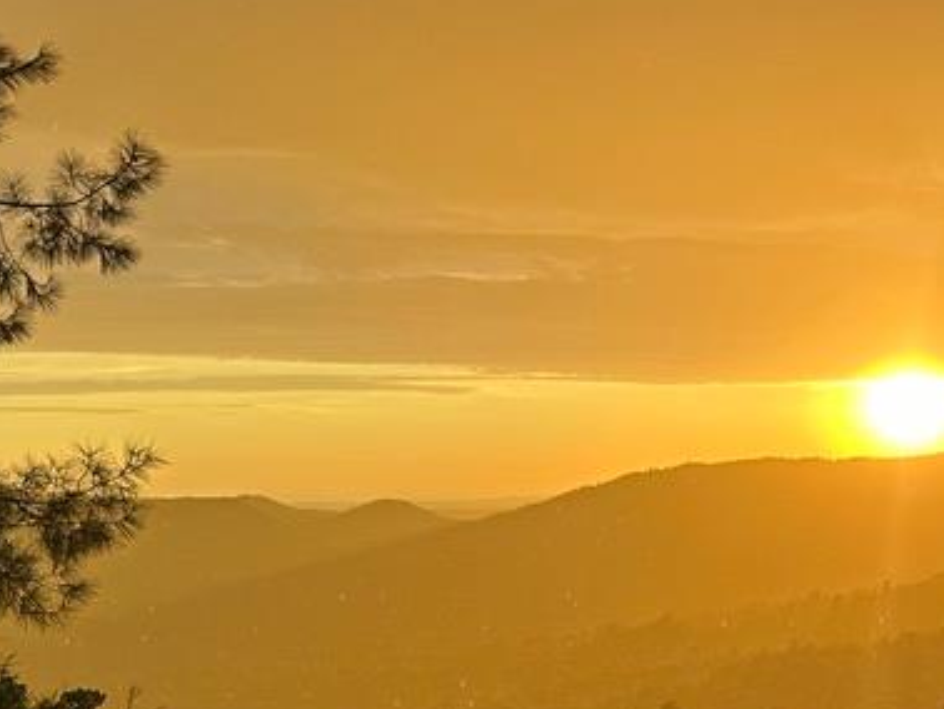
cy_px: 627
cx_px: 1056
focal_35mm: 65
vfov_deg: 22.1
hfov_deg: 27.2
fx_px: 1774
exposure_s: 1/971
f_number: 1.78
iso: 80
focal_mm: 6.86
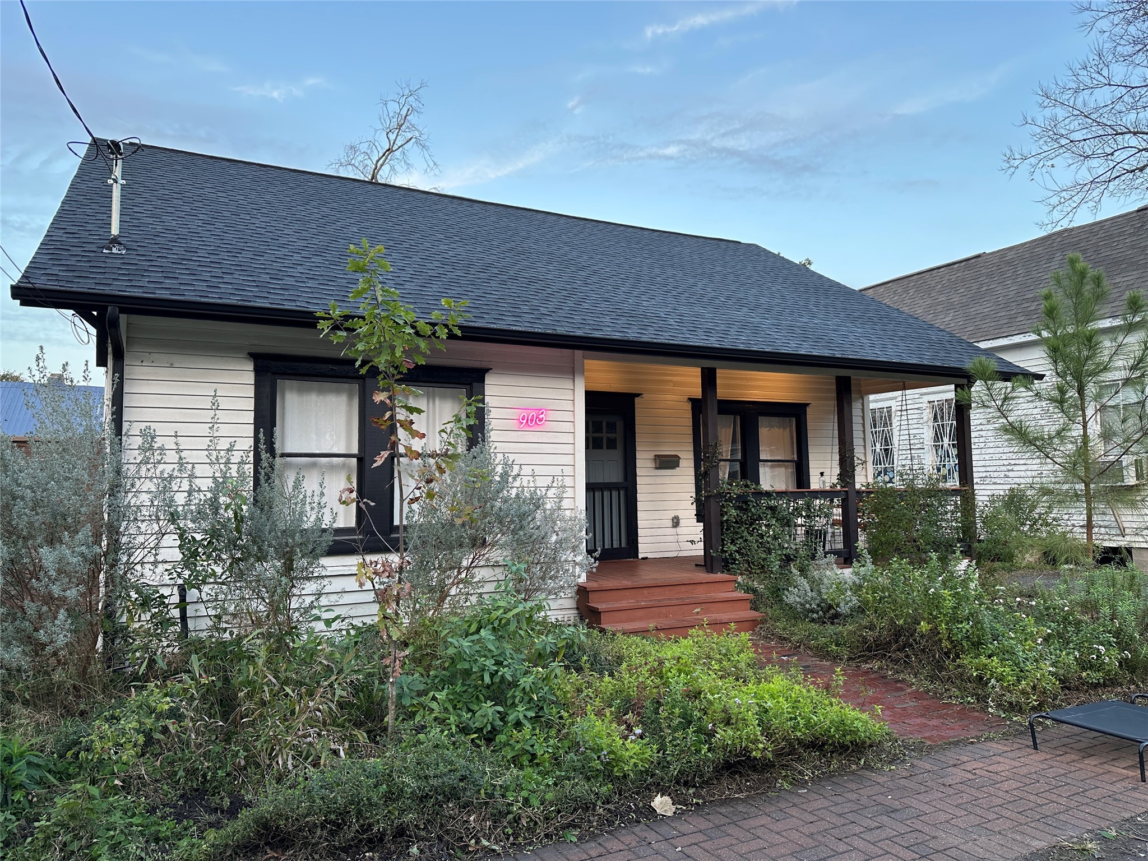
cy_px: 430
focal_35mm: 24
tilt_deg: +4.7
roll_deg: +0.7
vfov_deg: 56.8
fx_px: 796
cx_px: 574
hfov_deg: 71.6
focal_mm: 6.86
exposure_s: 1/121
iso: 80
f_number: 1.78
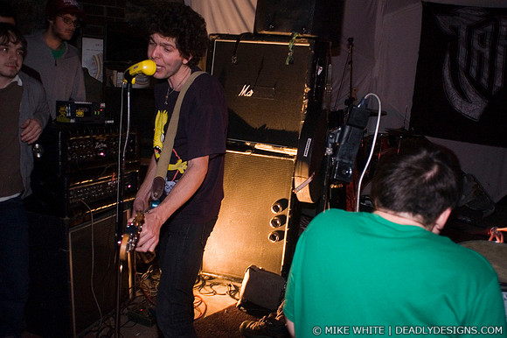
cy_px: 169
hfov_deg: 62.0
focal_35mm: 30
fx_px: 422
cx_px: 254
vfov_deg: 43.6
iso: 800
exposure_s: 1/13
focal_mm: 20
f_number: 2.8
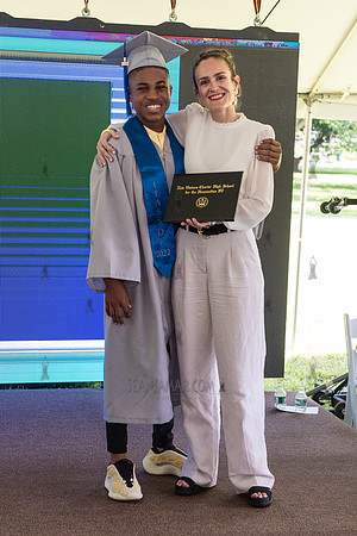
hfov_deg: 18.8
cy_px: 268
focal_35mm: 73
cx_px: 162
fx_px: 1080
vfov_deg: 27.8
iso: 2500
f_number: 4
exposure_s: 1/800
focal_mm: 48
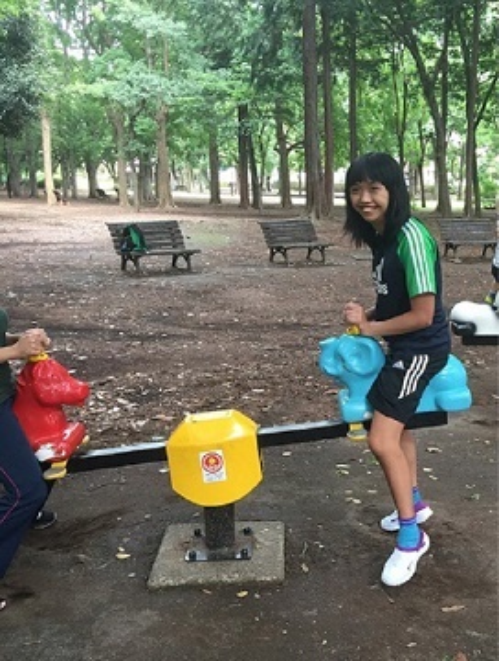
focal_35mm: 29
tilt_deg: -14.1
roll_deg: +0.2
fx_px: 555
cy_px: 330
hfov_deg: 48.4
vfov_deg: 61.5
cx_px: 250
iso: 40
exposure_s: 1/30
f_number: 2.2
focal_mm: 4.15
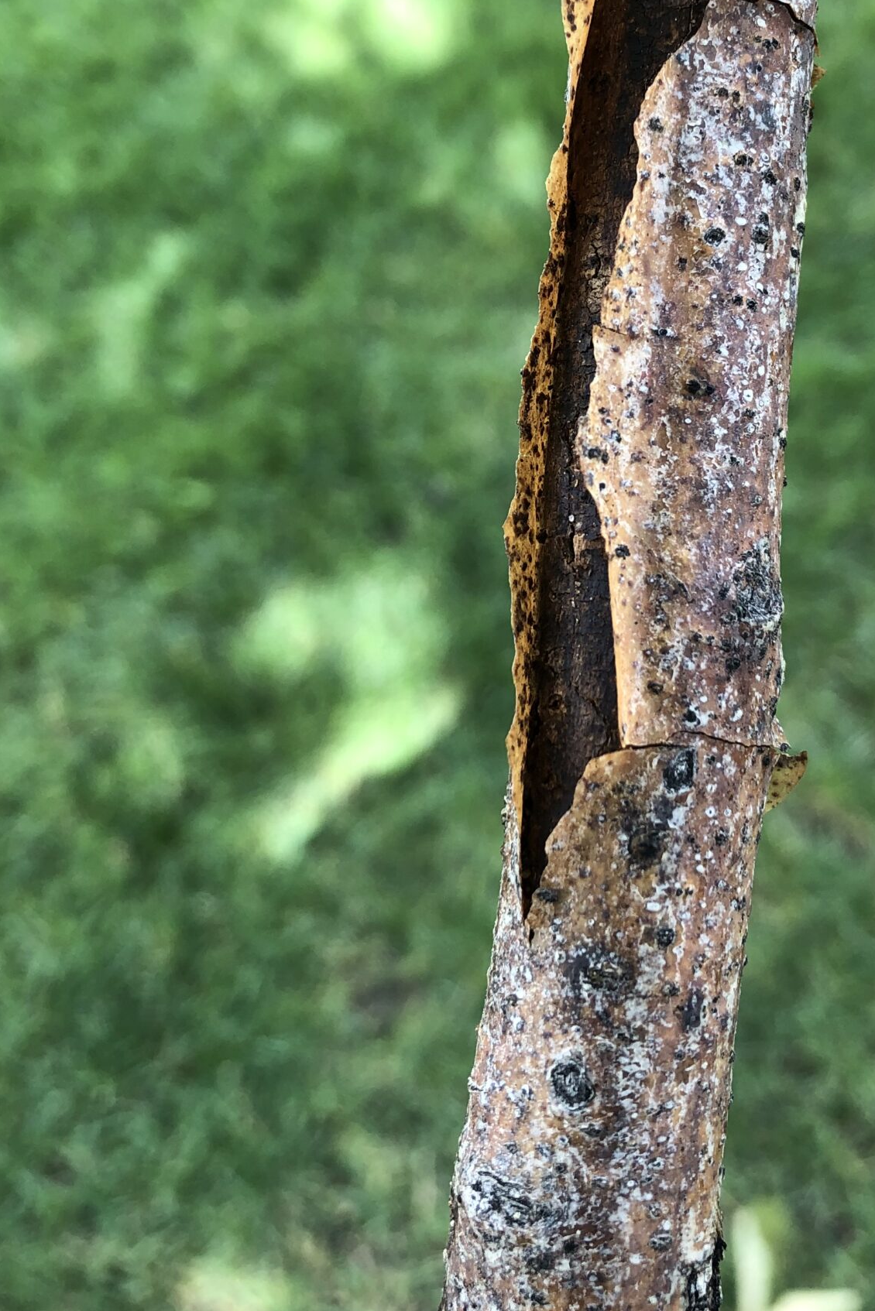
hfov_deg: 30.3
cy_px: 475
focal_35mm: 44
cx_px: 592
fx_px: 1603
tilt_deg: -56.9
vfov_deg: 44.1
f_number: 1.8
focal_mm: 4
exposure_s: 1/120
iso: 32
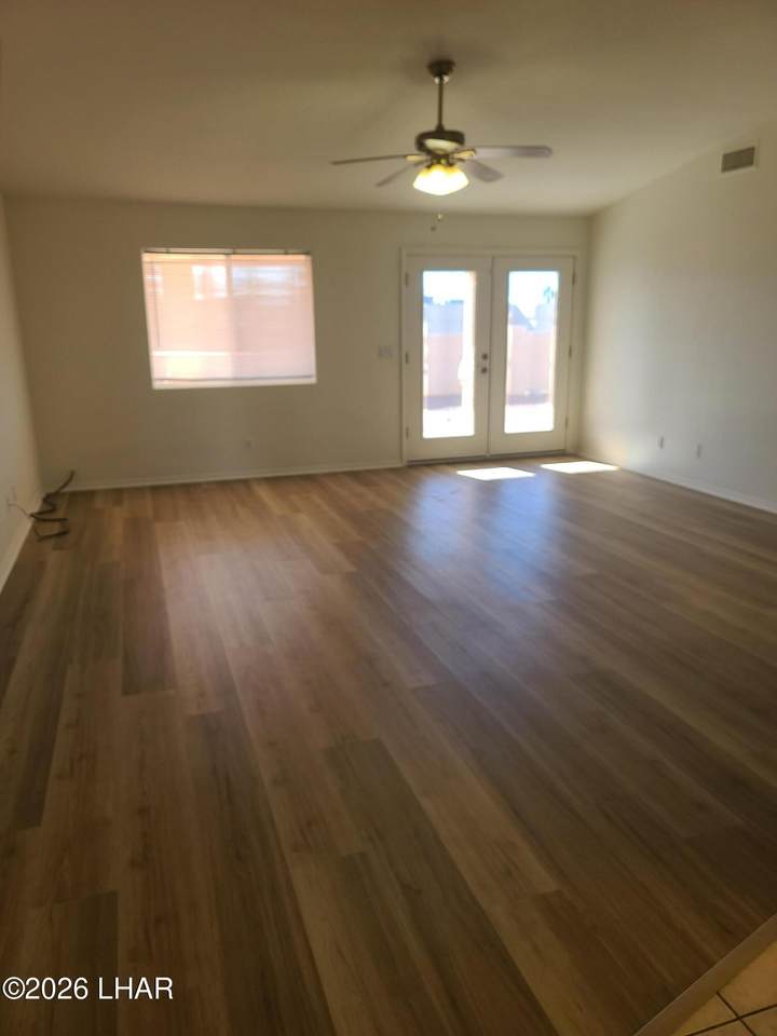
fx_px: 748
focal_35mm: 25
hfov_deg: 54.9
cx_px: 388
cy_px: 518
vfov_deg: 69.4
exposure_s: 1/120
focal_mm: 7
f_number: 1.8
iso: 50
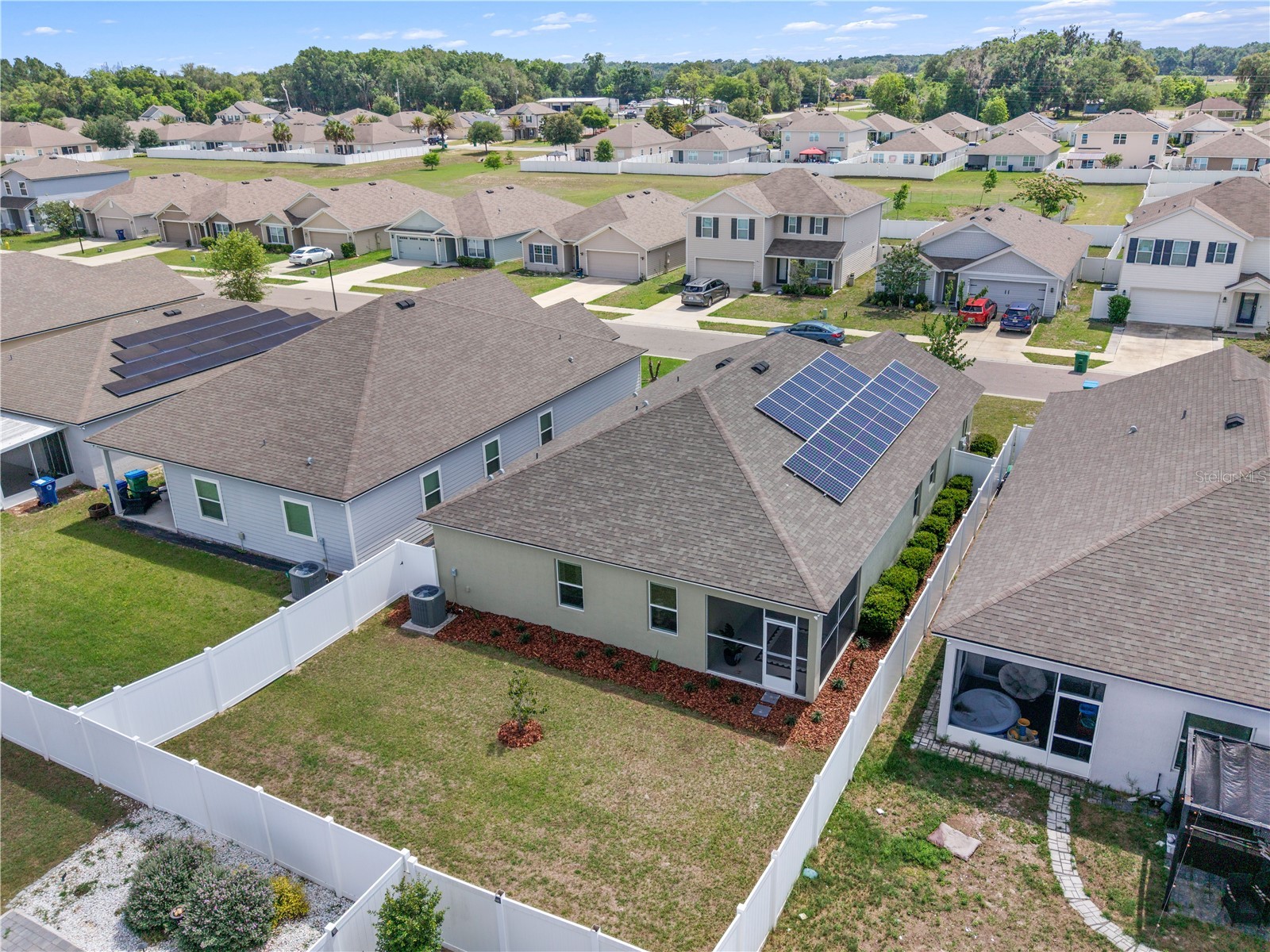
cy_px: 476
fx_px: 881
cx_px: 635
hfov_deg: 71.6
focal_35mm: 24
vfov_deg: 56.8
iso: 210
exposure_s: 1/5000
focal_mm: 8.67
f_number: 1.8
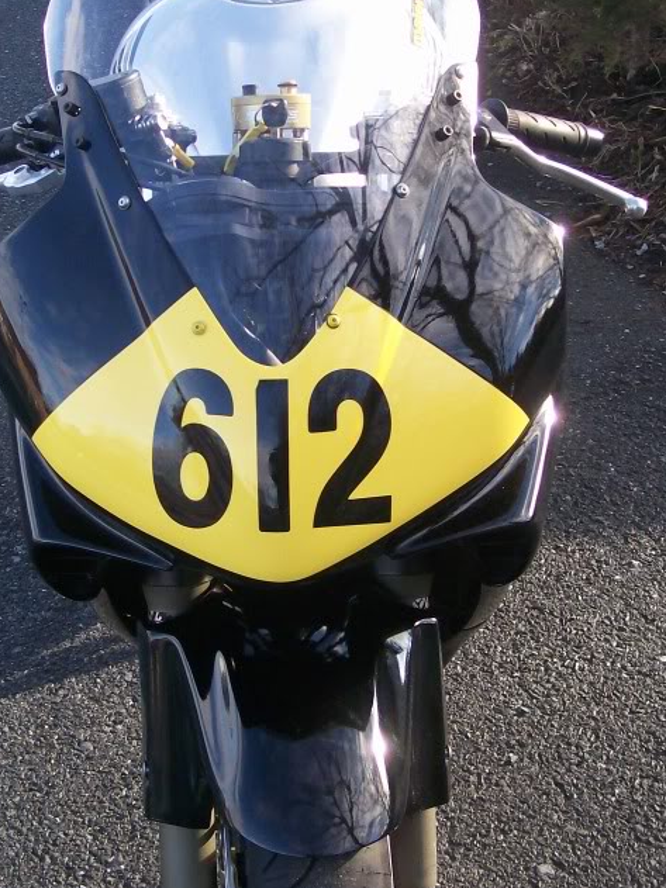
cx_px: 334
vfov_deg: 26.7
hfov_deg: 20.2
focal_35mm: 73
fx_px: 1873
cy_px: 436
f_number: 3
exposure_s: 1/151
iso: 80
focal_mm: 7.6
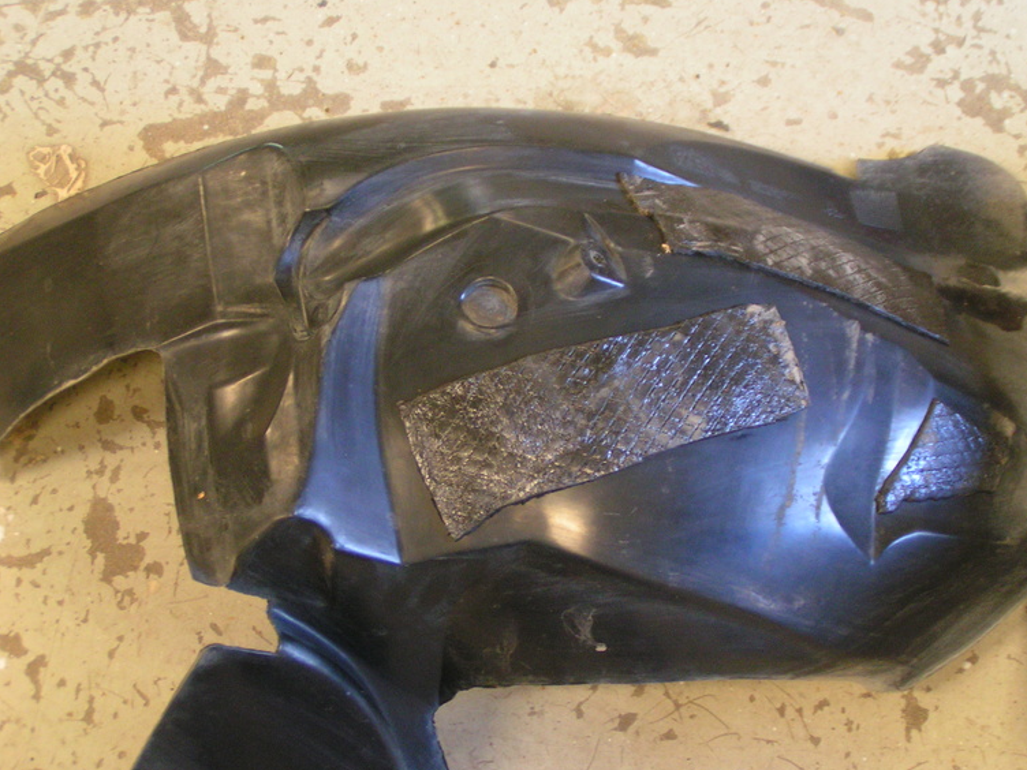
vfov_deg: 24.4
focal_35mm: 60
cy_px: 397
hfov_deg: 32.2
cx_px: 539
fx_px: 1780
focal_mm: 8.7
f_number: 3.2
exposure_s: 1/10
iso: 200
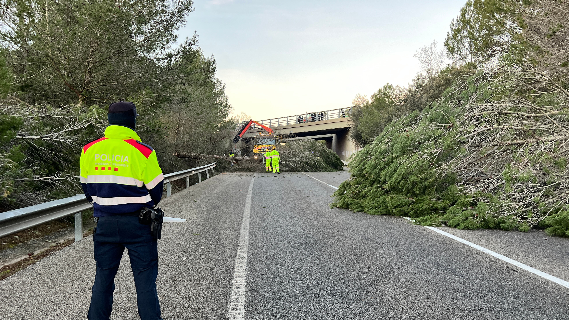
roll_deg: +1.2
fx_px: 438
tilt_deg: -4.3
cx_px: 286
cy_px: 192
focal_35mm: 29
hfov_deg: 66.1
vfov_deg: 40.0
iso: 125
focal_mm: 5.7
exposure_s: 1/121
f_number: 1.5
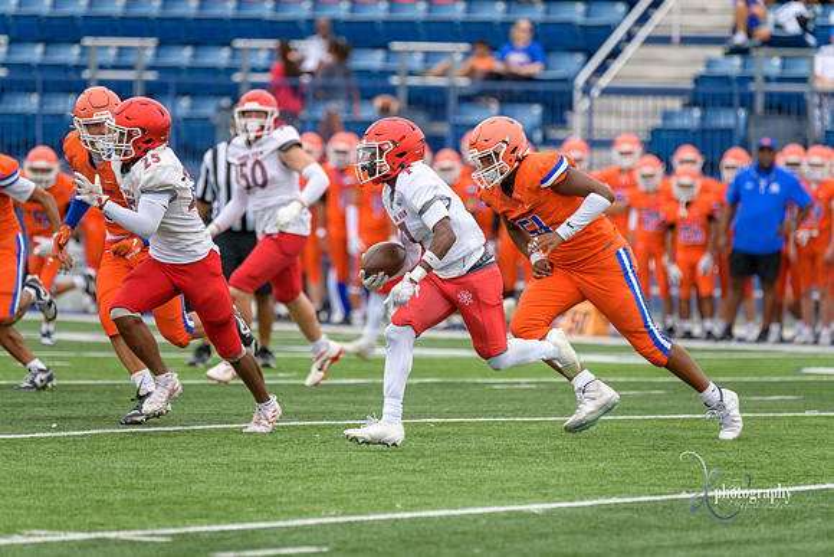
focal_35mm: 300
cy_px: 278
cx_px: 417
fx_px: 6951
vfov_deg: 4.6
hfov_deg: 6.9
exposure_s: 1/800
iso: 500
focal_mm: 300
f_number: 3.5
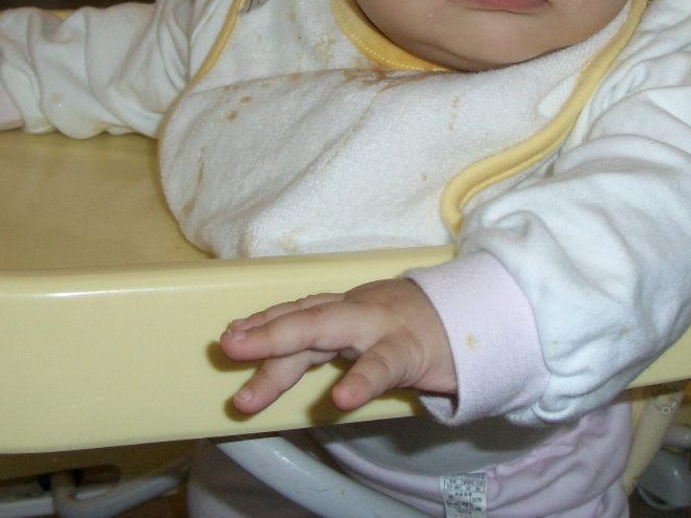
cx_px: 443
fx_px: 1278
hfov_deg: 30.1
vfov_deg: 22.4
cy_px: 58
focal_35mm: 64
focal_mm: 7.1
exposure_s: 1/60
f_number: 2.8
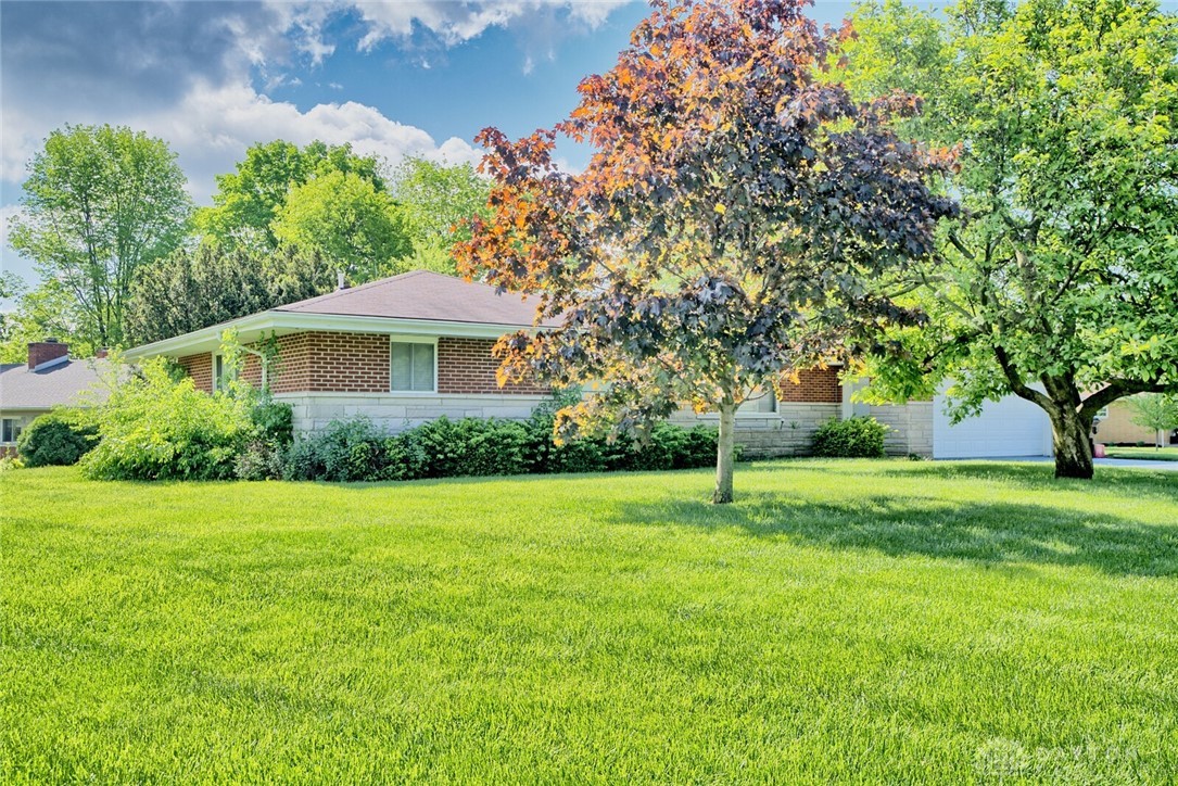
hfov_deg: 57.2
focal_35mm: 33
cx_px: 589
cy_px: 393
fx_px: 1080
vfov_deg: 40.0
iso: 125
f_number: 10
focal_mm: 33
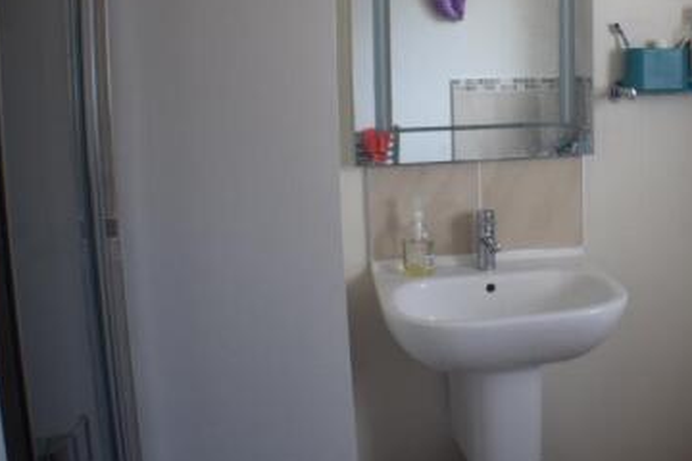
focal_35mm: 60
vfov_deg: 22.4
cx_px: 605
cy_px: 120
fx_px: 1153
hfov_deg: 32.0
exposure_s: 1/80
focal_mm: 22
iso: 400
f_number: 4.5
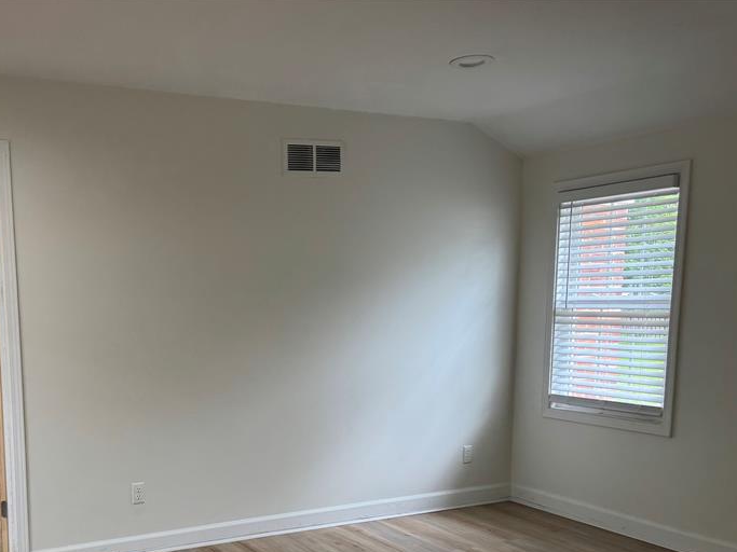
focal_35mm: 36
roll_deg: +1.6
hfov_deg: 49.9
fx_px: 766
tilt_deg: -7.6
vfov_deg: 38.7
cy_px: 410
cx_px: 215
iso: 160
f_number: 1.78
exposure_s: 1/120
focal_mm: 6.76
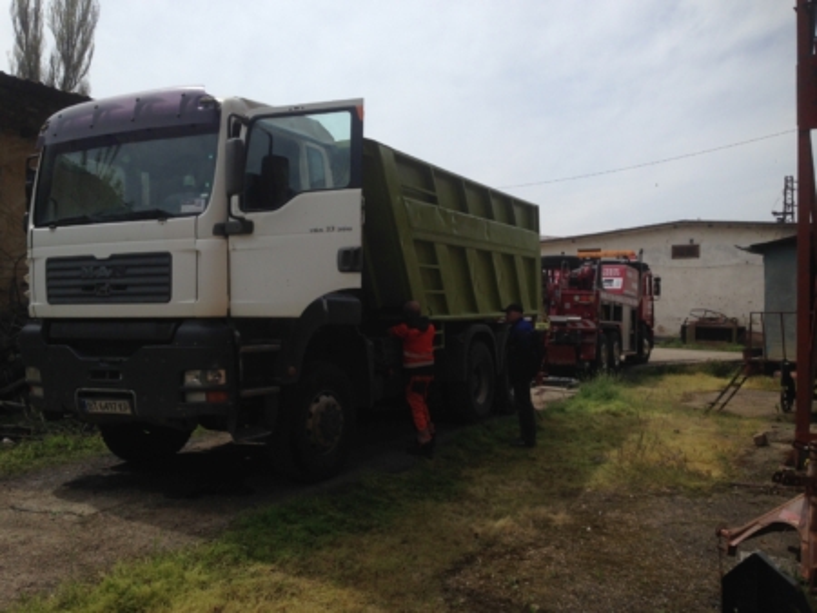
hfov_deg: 55.3
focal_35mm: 33
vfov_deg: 43.0
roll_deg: -2.7
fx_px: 779
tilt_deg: -2.5
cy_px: 306
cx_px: 408
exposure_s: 1/2358
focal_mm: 4.12
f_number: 2.4
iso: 50
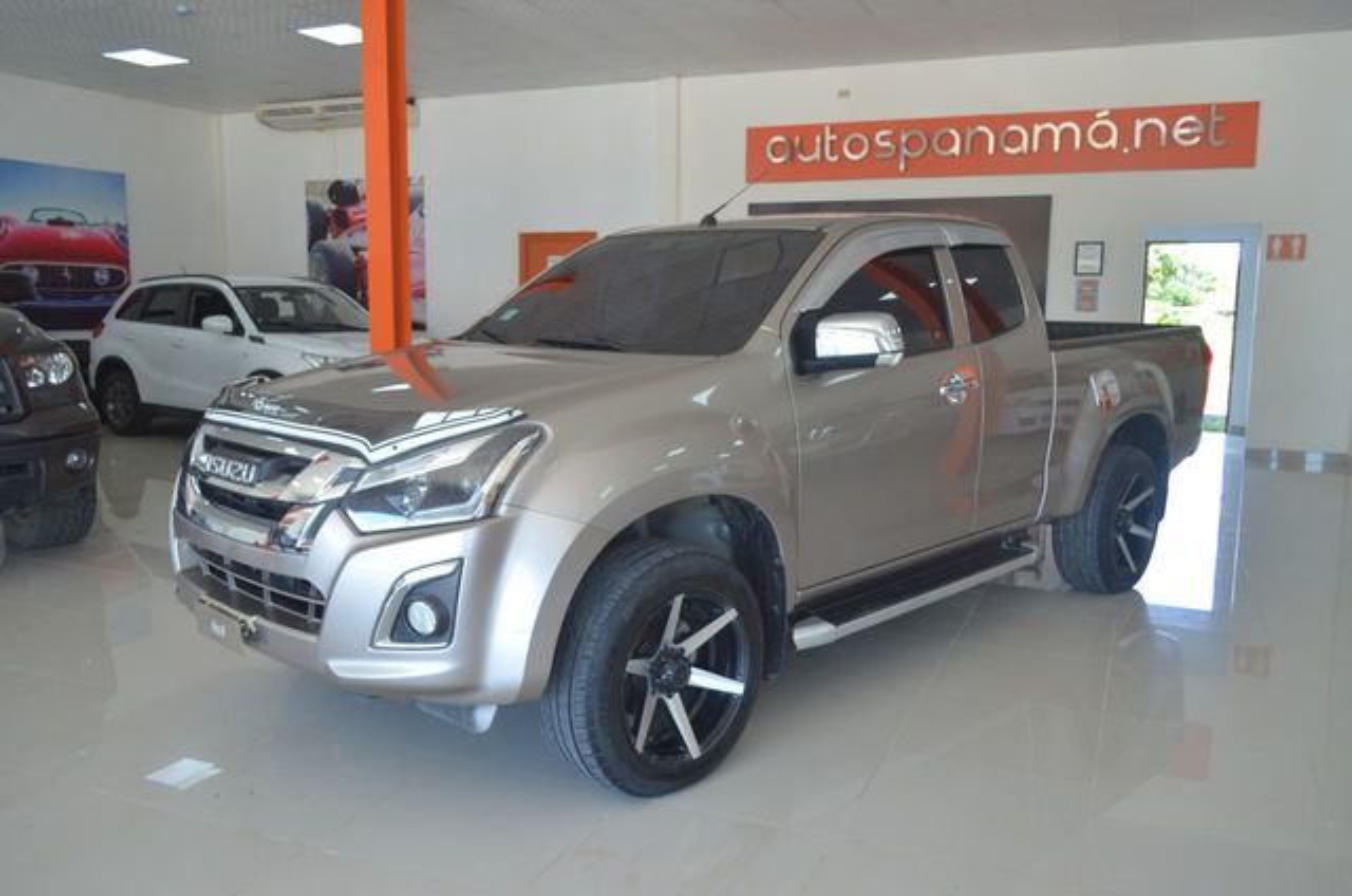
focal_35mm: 30
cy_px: 448
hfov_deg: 62.0
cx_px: 676
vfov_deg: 43.4
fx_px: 1124
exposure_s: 1/160
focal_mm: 20
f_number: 3.8
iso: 500
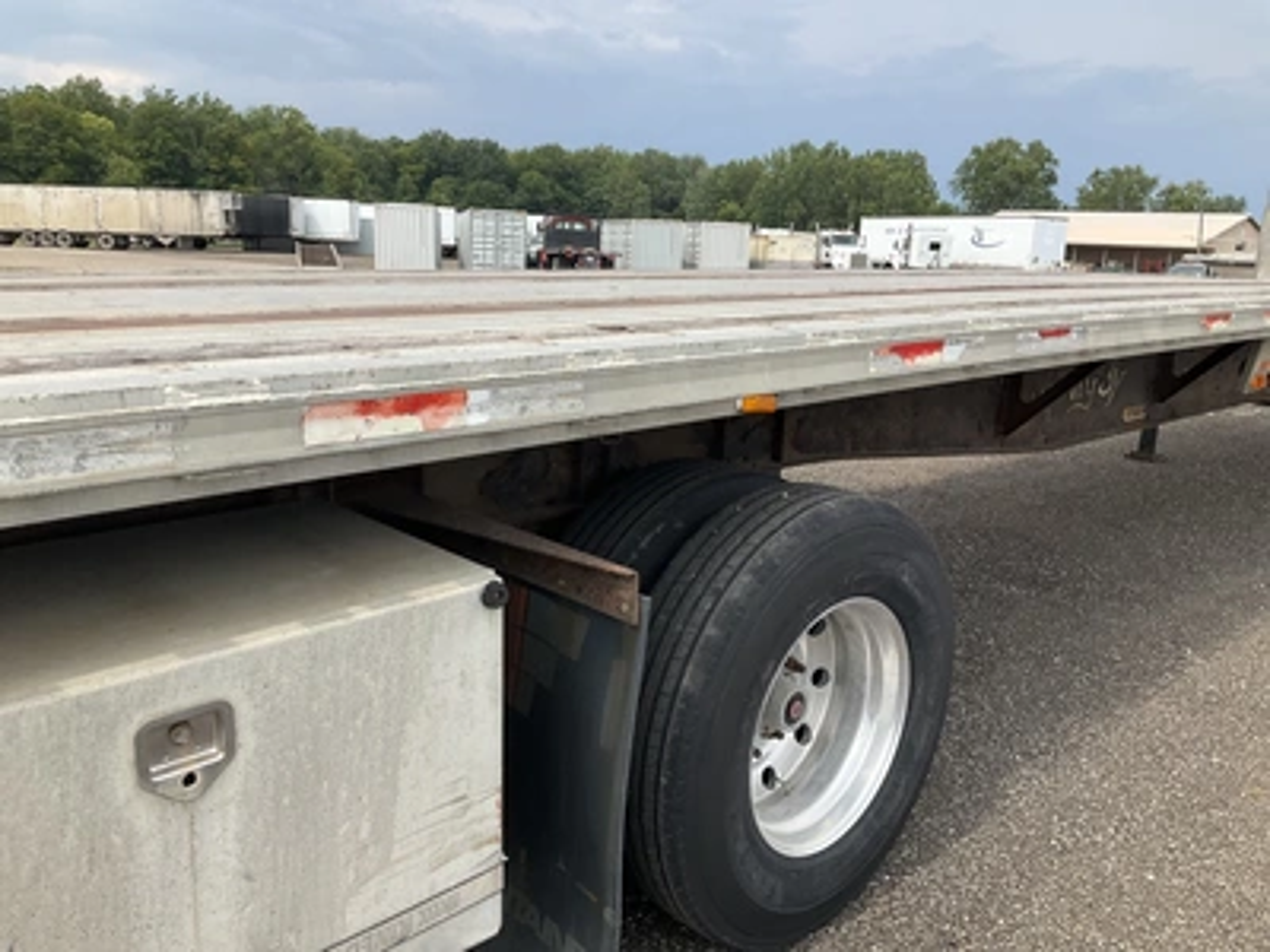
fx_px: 1064
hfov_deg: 61.7
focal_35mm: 29
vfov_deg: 48.2
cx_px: 635
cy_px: 476
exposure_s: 1/978
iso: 25
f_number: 1.8
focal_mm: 3
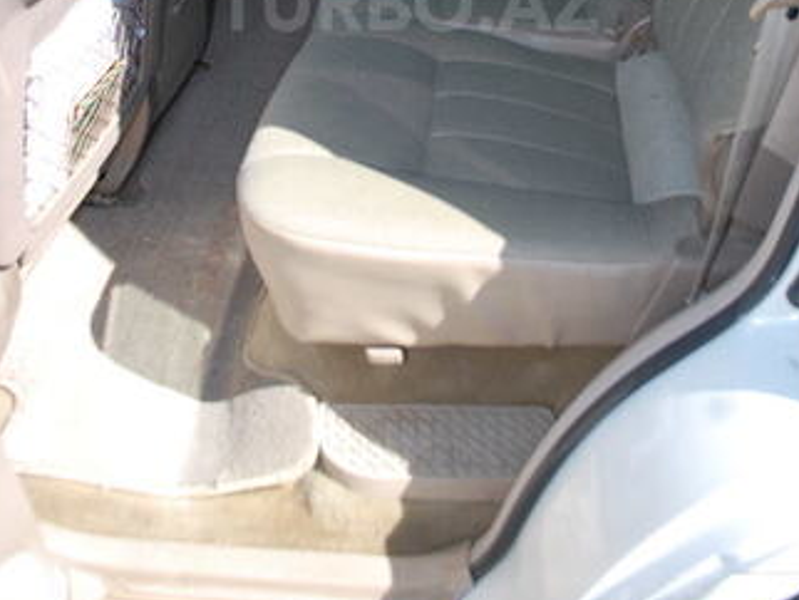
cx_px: 407
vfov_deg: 33.1
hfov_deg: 46.8
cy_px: 2
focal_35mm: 40
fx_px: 924
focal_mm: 18
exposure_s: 1/200
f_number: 4
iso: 100
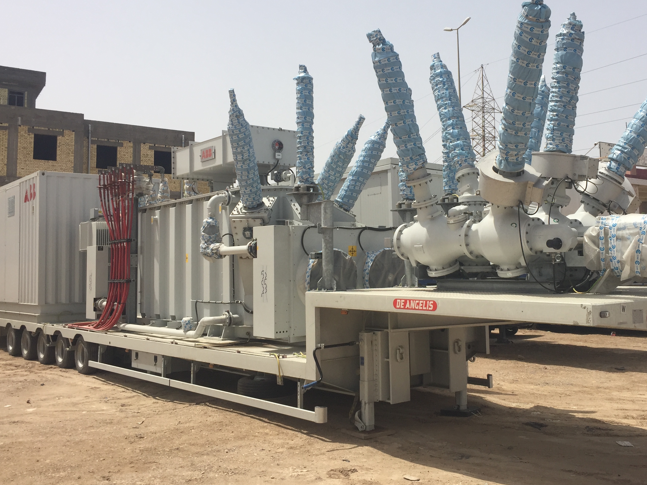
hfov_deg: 51.1
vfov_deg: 39.6
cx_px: 375
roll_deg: +0.1
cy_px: 214
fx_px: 673
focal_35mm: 36
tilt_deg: +6.7
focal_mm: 4.15
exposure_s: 1/3049
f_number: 2.2
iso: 32
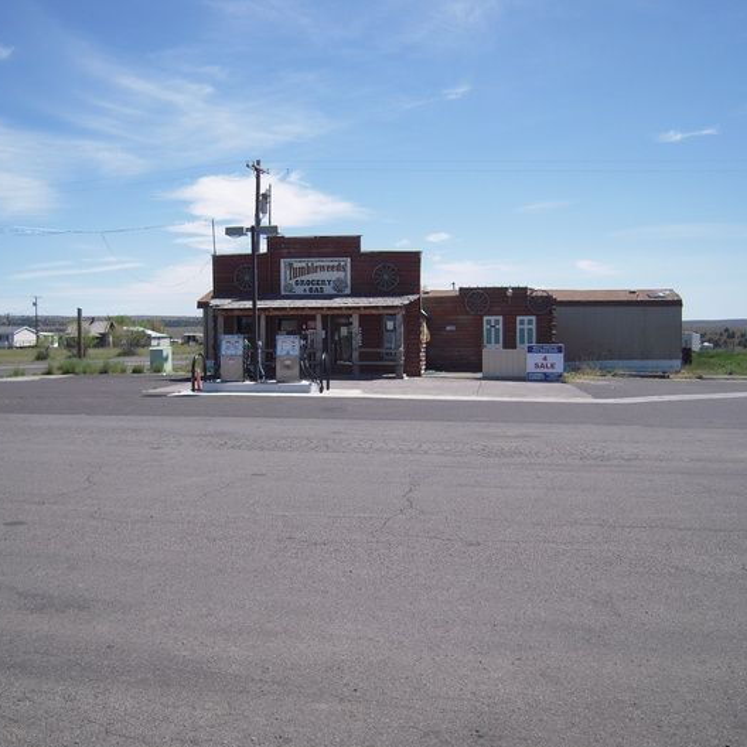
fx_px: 830
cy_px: 383
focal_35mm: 34
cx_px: 335
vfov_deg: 48.4
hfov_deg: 48.4
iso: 100
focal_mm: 5
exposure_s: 1/400
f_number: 5.4
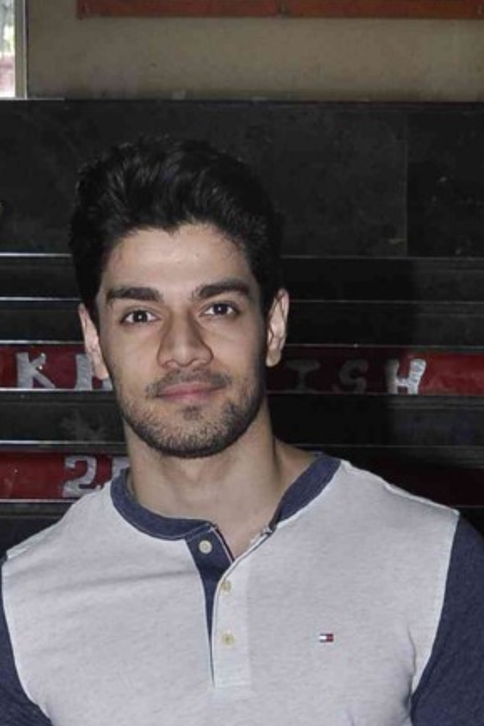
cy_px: 1038
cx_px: 334
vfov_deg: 16.6
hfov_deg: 12.0
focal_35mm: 114
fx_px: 2299
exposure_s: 1/200
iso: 400
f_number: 5.6
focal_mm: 22
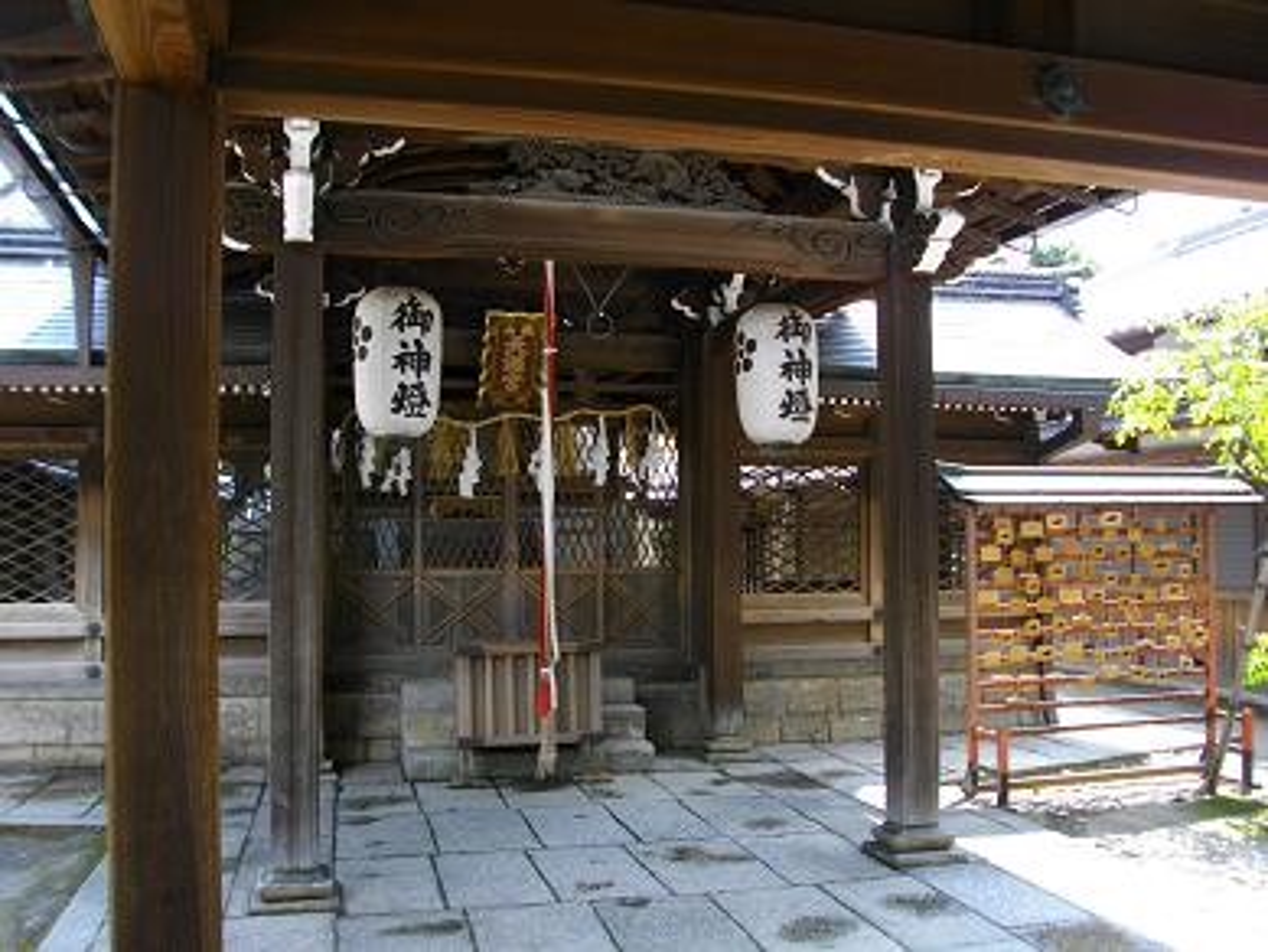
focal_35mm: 32
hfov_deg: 56.8
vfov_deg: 44.2
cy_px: 476
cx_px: 634
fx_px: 1173
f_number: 2.9
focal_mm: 5.7
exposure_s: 1/125
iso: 116
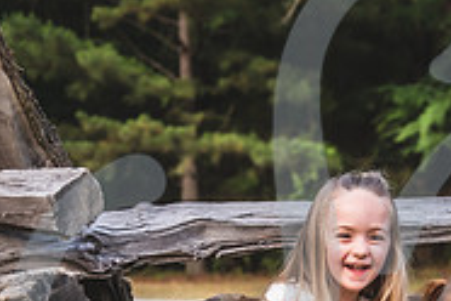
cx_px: 354
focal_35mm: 87
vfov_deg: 15.2
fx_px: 1090
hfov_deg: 23.1
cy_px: 350
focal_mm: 36
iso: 100
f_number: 2.8
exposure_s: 1/200
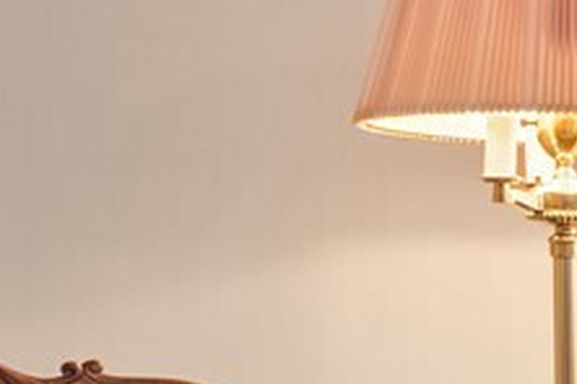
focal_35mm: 145
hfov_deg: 8.6
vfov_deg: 9.3
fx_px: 2324
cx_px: 2164
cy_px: 492
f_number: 7.1
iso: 100
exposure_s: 1/4
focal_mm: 19
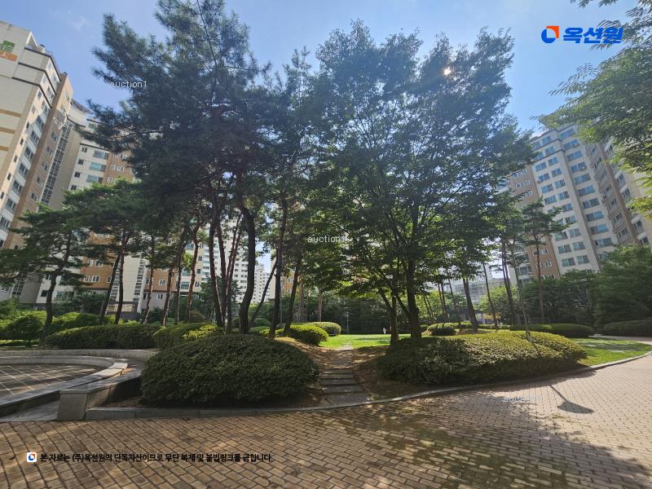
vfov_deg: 89.9
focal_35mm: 13
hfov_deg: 106.2
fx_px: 245
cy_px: 244
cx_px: 326
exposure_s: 1/1681
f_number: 2.2
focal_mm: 2.2
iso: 50
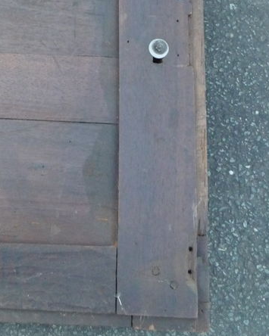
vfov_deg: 28.3
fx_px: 657
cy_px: 83
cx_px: -35
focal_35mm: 66
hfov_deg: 21.8
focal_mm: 5.2
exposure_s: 1/125
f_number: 3.3
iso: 400
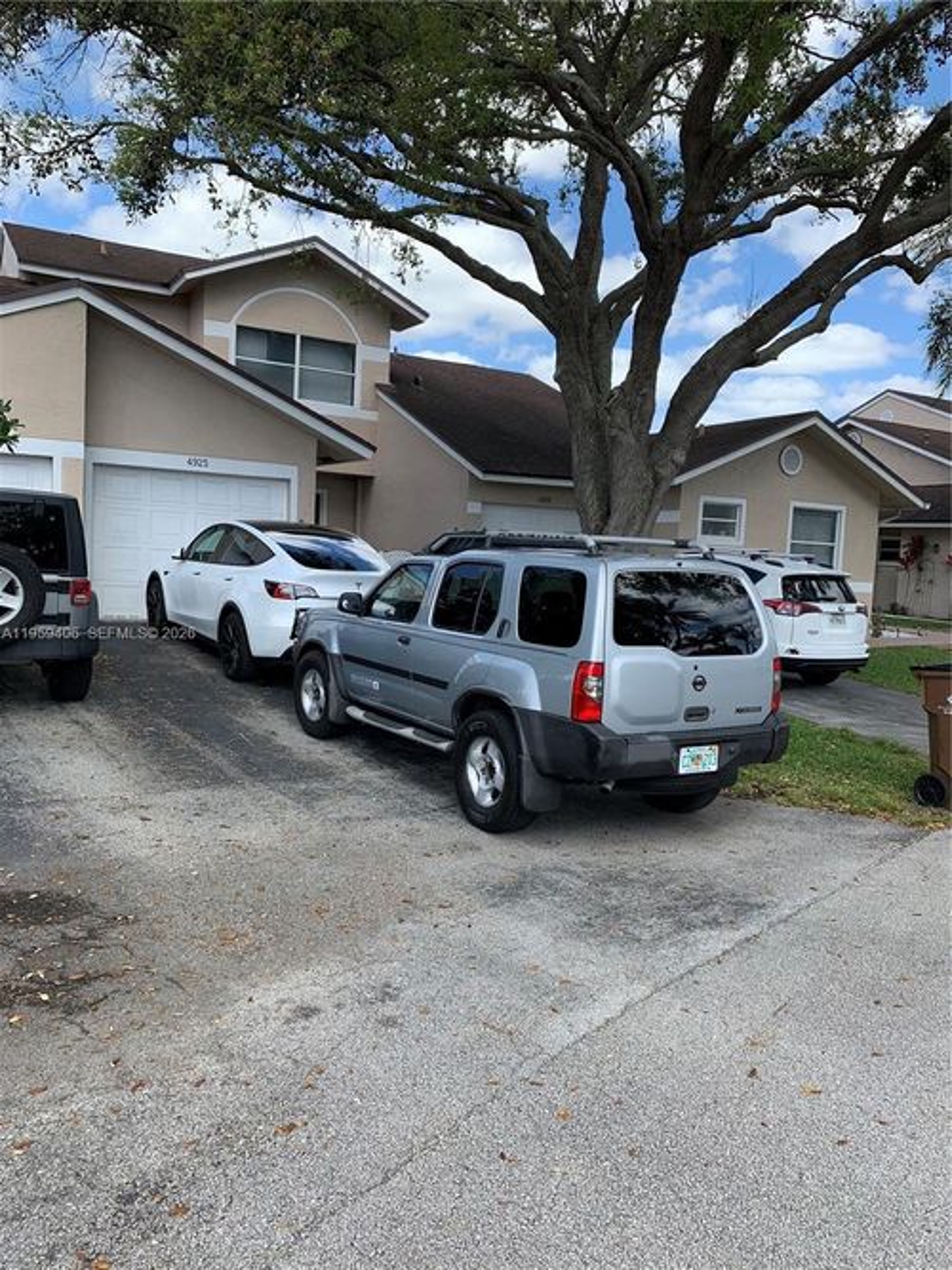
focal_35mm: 26
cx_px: 476
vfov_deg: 67.3
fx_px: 954
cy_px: 635
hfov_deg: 53.0
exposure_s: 1/962
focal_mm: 4.25
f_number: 1.8
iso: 25
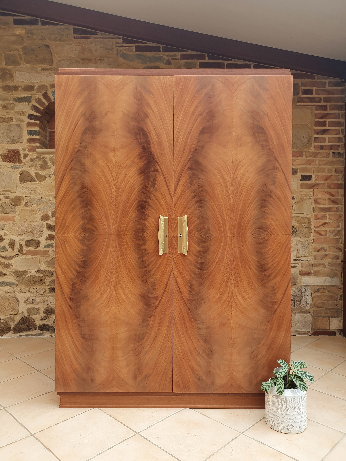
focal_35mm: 26
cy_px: 230
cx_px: 173
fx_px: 347
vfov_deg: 67.3
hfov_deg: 53.1
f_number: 2.4
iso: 50
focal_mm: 4.32
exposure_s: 1/100
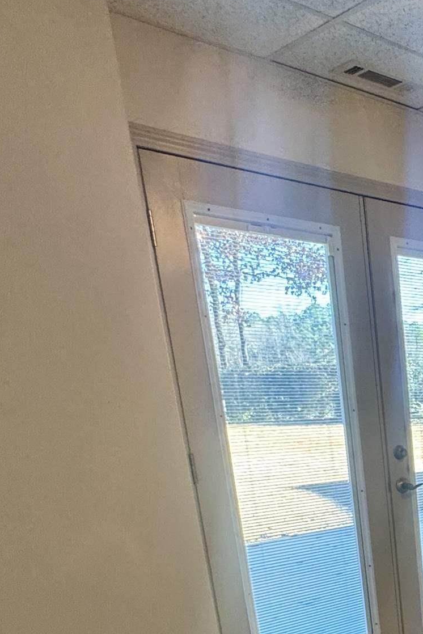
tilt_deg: -17.9
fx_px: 705
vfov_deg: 43.5
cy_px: 590
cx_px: 602
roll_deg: +0.0
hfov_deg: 26.3
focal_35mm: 40
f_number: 2.2
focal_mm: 2.22
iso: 250
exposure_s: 1/120
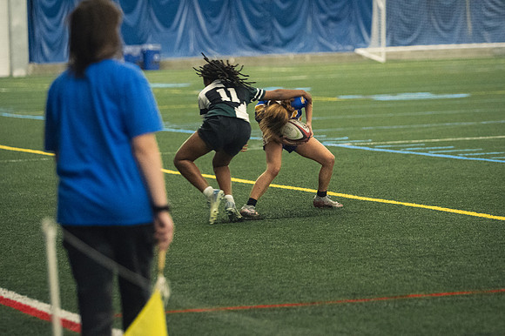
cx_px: 252
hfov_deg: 10.2
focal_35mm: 202
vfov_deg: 6.8
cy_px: 168
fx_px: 2832
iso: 9000
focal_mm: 135
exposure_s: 1/500
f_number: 2.8
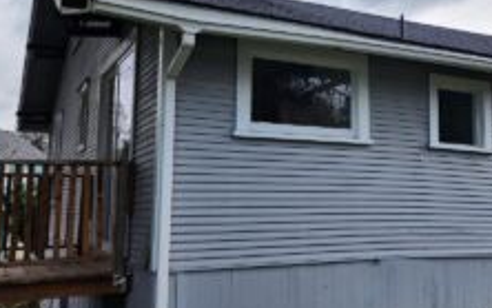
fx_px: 590
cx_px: 346
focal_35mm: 44
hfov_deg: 44.3
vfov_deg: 29.2
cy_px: 122
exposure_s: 1/754
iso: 12
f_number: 1.8
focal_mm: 6.4
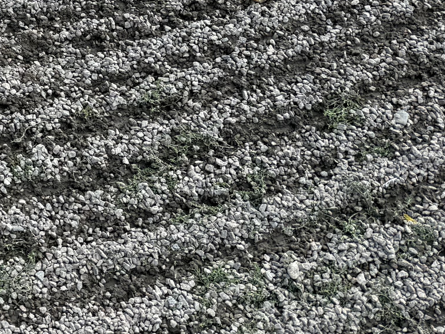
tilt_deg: -46.4
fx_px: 1157
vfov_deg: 15.3
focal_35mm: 90
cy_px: -157
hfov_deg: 17.9
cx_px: -328
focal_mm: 6.76
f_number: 1.78
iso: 80
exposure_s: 1/532
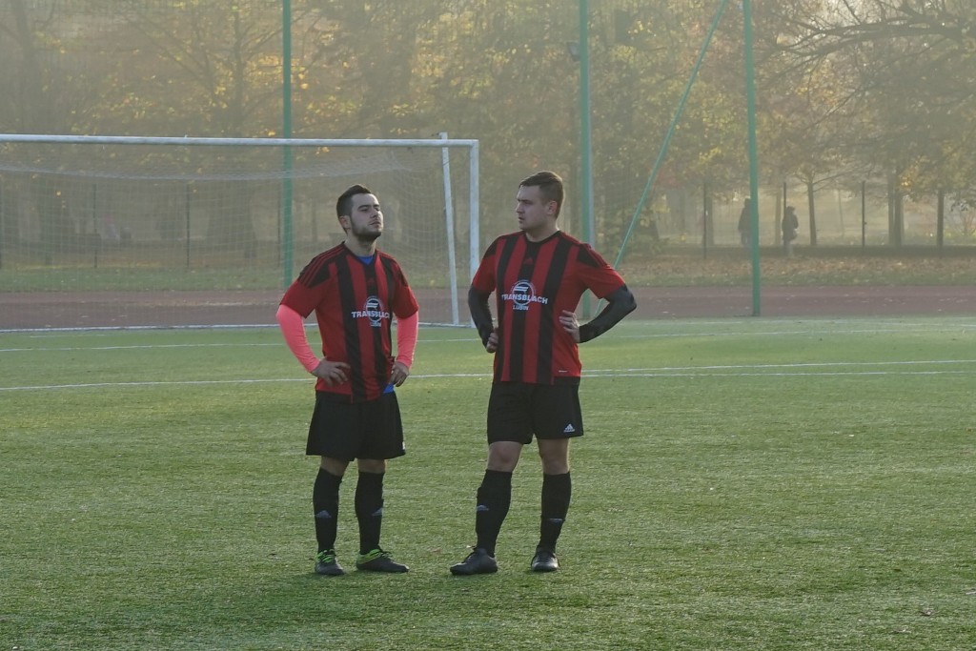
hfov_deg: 24.8
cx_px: 488
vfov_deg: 16.7
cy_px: 326
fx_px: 2223
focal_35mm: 82
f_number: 7.1
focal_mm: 55
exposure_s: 1/100
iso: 100
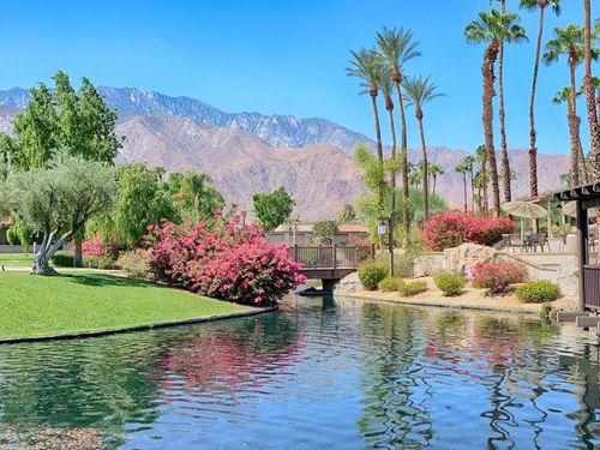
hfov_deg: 44.8
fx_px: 728
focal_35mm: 42
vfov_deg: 34.3
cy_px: 225
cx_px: 300
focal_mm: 21
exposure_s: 1/640
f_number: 6.3
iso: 200
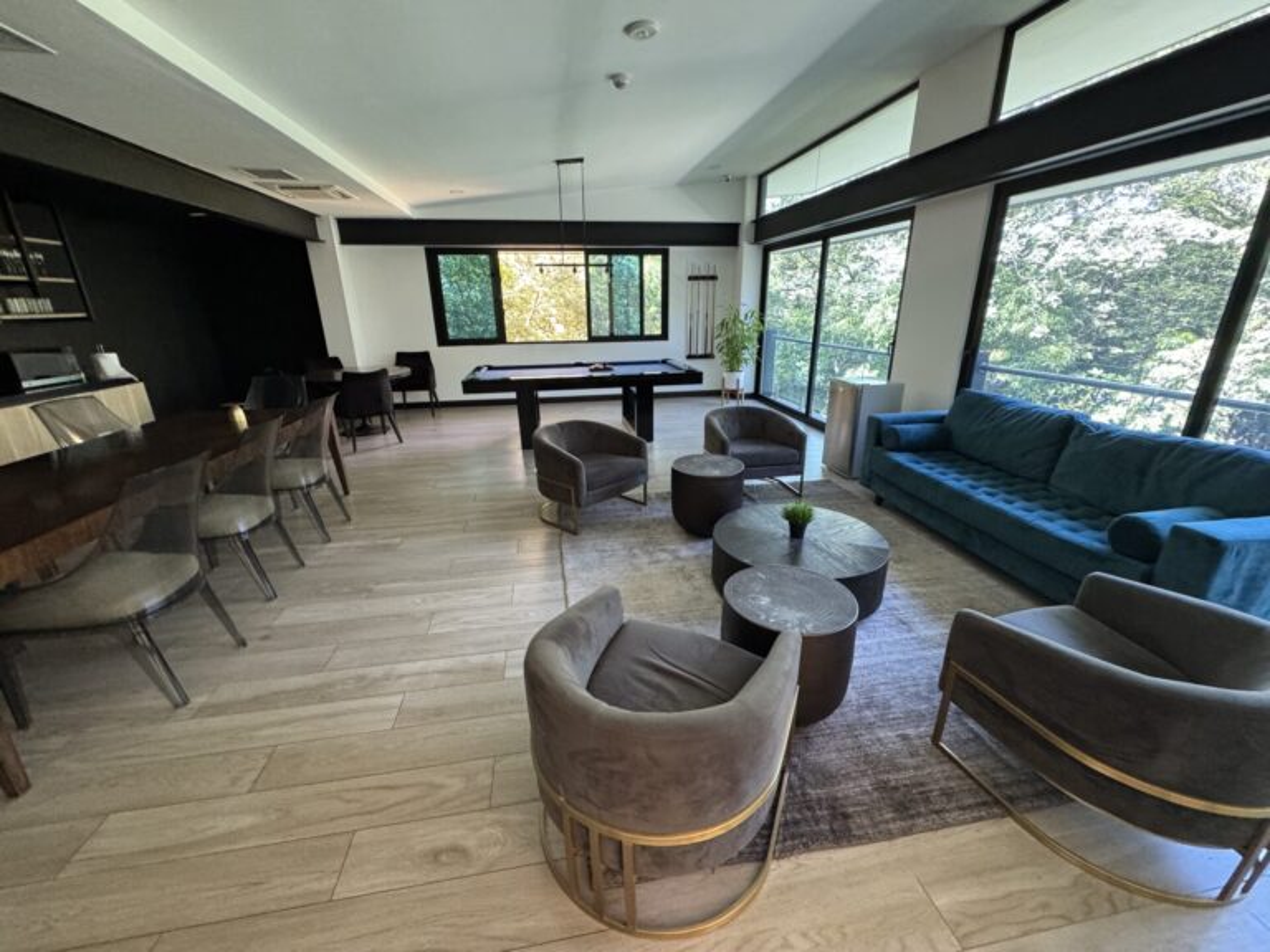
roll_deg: +1.3
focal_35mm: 14
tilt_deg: -18.7
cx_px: 635
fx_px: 514
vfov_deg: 85.7
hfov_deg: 102.1
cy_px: 476
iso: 500
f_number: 2.2
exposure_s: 1/60
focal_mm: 2.22
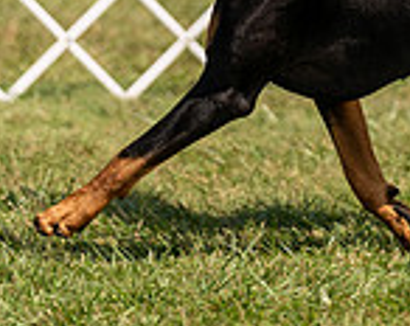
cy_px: -180
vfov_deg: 2.5
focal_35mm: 623
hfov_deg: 3.1
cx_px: 361
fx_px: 7540
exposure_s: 1/3200
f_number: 2.8
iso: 200
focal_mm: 143
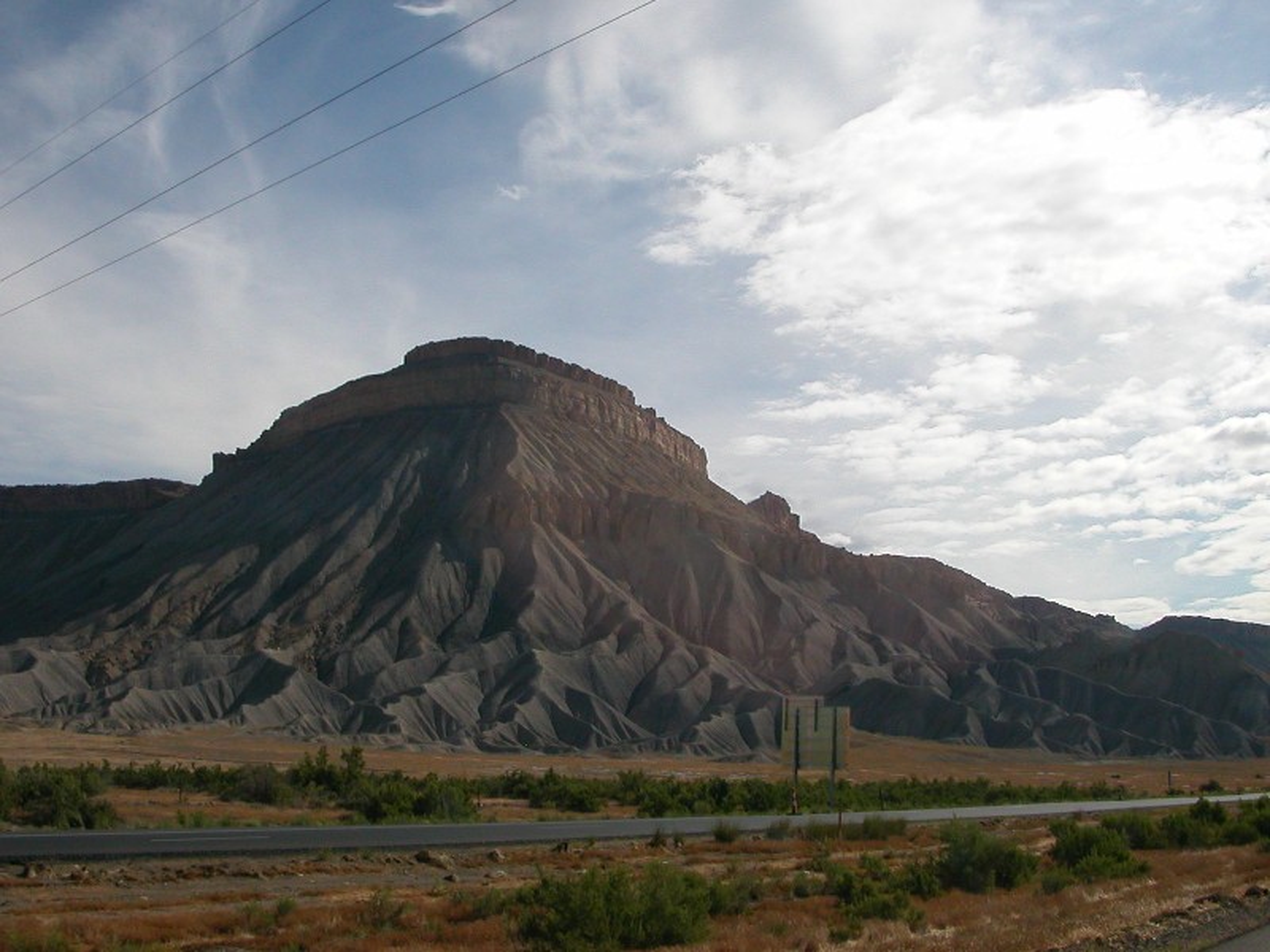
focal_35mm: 43
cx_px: 635
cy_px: 476
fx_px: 1578
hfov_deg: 43.9
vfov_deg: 33.6
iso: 100
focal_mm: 6.6
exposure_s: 1/1131
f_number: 4.8
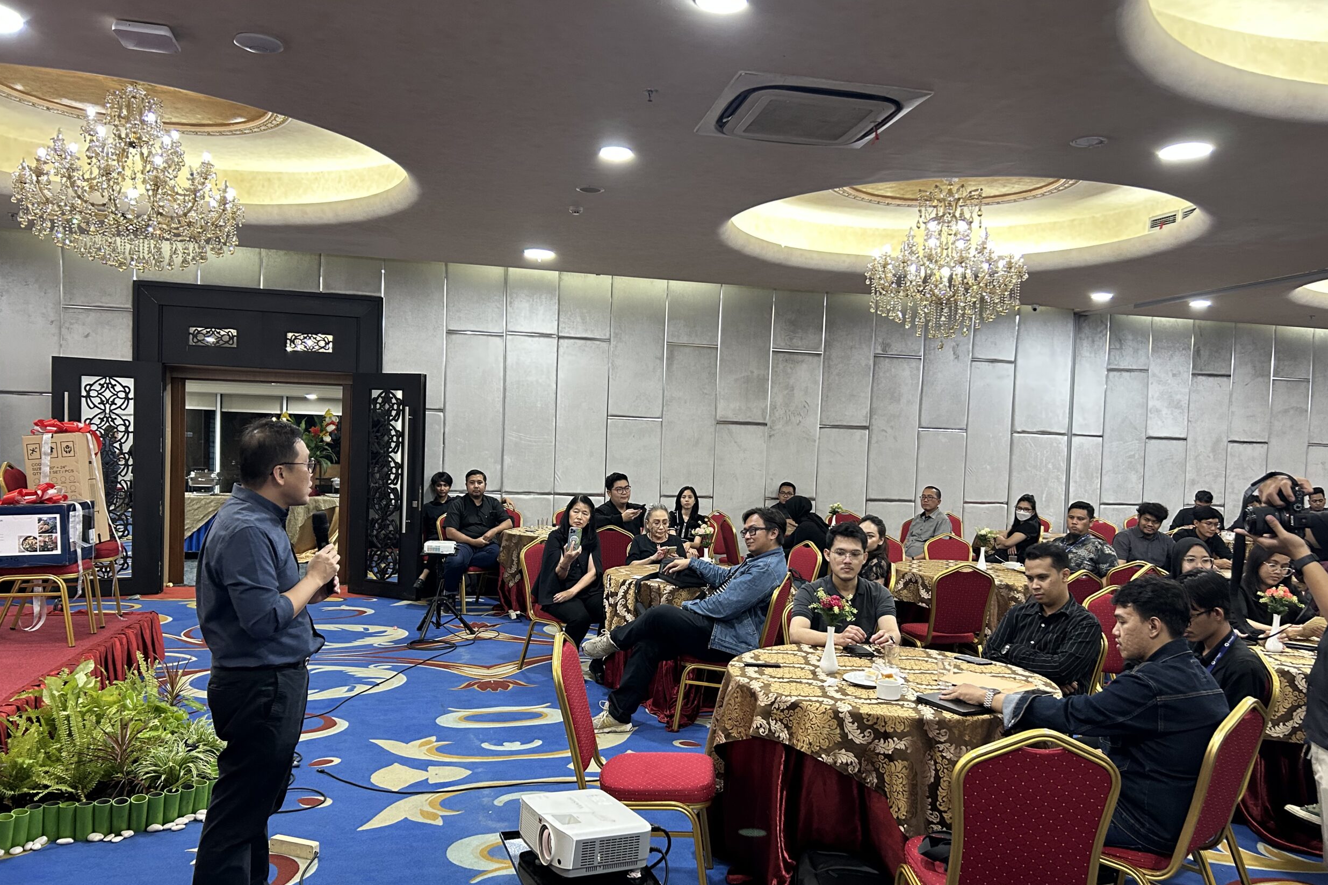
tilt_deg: -1.6
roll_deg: -0.9
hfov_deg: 65.5
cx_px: 680
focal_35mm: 28
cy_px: 497
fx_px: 1033
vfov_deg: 46.3
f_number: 1.5
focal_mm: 5.7
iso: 200
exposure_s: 1/50
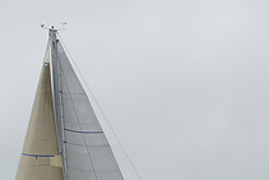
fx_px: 1765
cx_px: 305
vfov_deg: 5.8
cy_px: 233
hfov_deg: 8.6
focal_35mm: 236
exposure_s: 1/3200
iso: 320
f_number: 5
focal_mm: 86
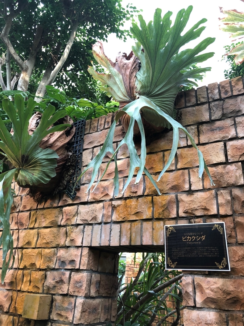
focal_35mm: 28
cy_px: 163
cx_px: 122
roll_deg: -3.6
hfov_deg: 49.7
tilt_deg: +26.0
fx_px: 263
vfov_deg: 63.4
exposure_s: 1/20
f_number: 1.8
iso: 40
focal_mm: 3.99
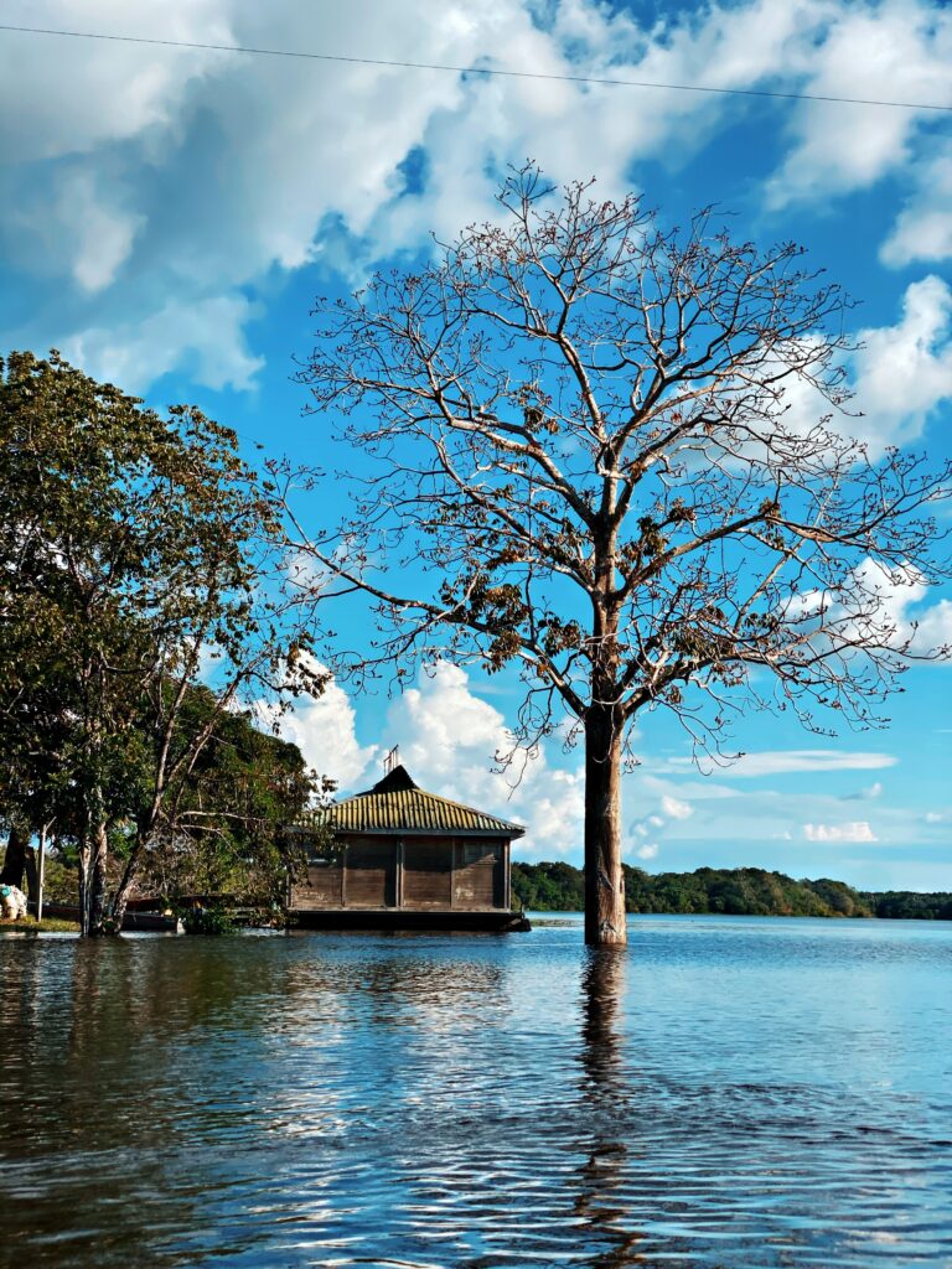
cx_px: 476
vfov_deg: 36.8
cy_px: 634
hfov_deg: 28.0
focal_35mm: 52
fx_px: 1907
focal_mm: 6
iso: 20
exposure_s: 1/1845
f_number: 2
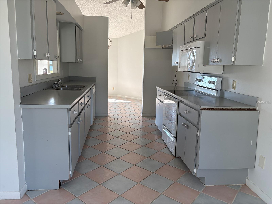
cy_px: 102
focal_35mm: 26
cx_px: 136
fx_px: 204
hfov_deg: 67.3
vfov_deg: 53.1
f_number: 1.6
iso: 80
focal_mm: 5.96
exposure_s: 1/238
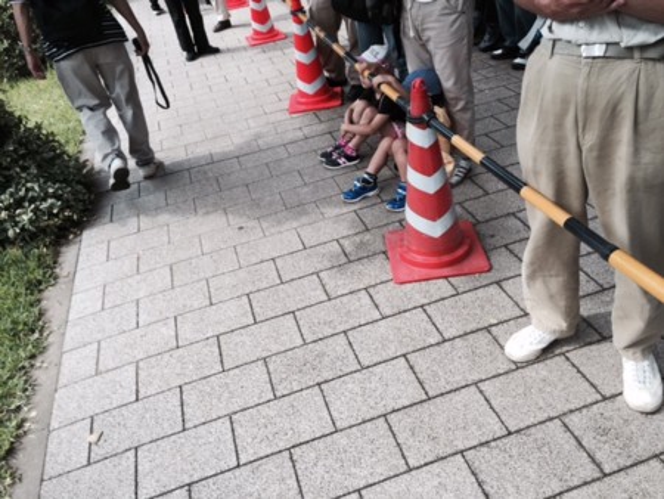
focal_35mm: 29
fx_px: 557
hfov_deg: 61.6
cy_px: 250
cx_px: 332
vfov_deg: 48.3
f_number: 2.2
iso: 32
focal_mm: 4.15
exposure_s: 1/293
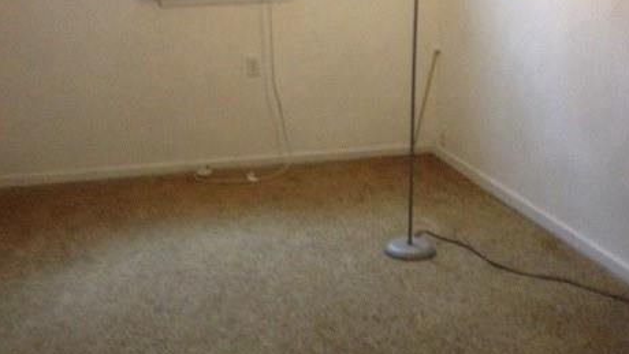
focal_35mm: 53
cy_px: 163
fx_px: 884
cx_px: 327
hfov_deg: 39.2
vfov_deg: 22.6
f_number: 2.4
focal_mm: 4.28
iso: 800
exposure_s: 1/15
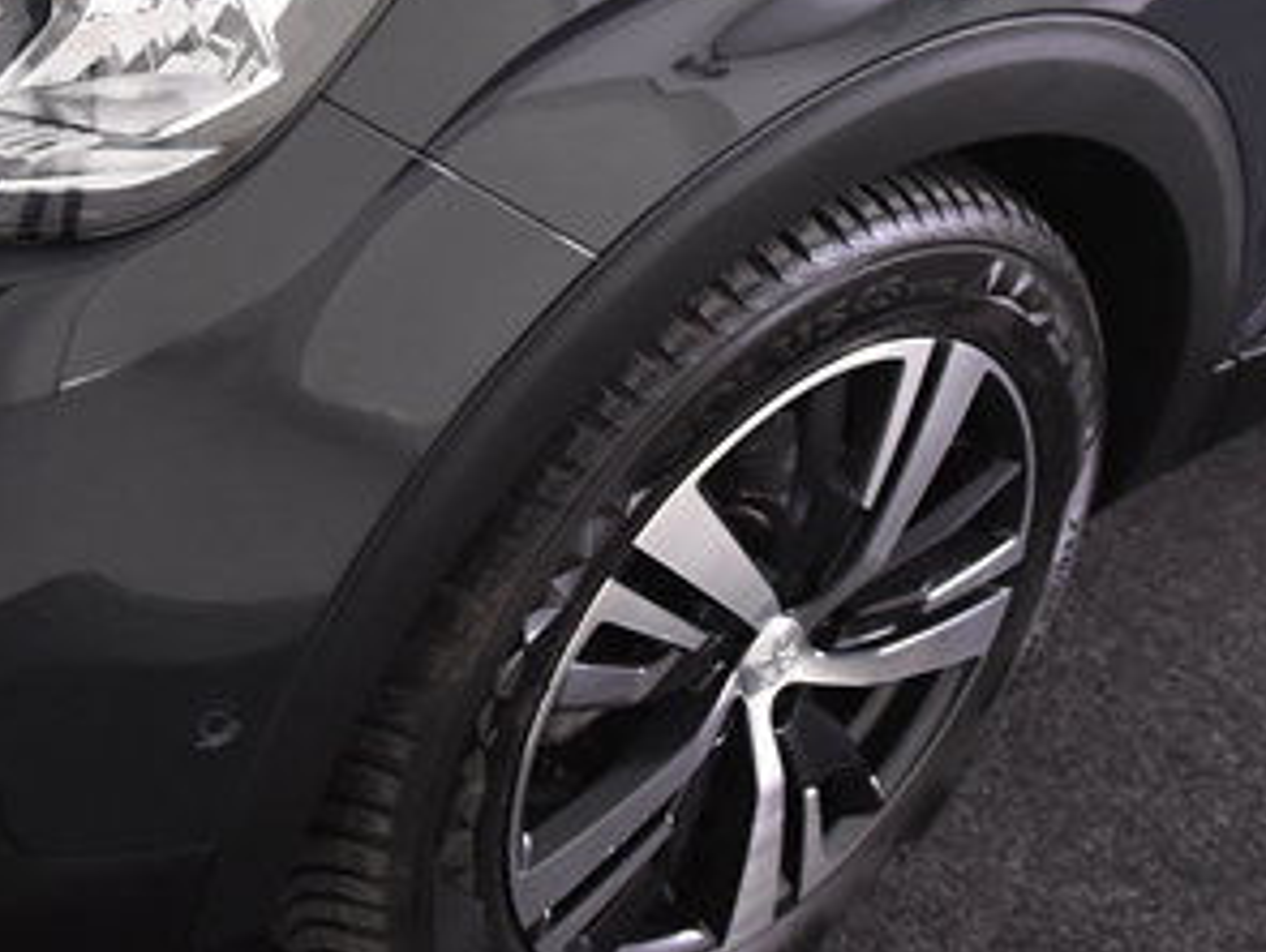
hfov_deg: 19.6
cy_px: -178
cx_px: 601
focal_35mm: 100
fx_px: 3662
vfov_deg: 14.4
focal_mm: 20
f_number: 3.5
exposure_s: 1/50
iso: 1600
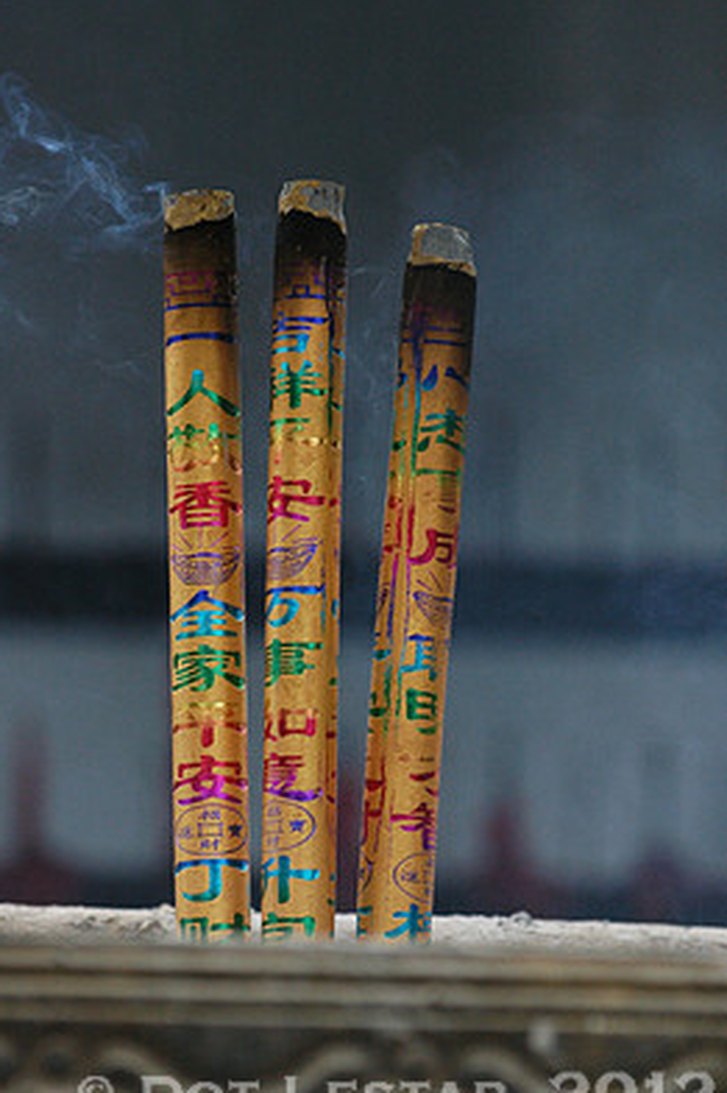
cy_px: 524
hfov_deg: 4.2
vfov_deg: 6.3
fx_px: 9913
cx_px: 316
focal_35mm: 327
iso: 800
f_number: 4
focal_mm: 190
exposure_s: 1/640
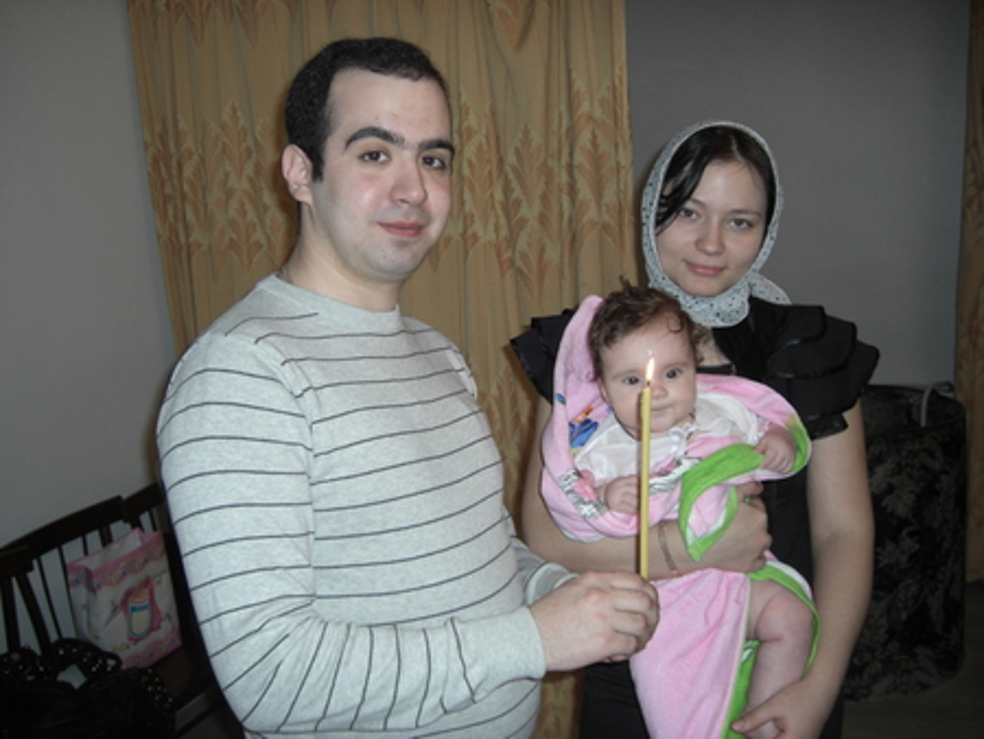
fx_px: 1081
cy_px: 370
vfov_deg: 37.8
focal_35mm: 38
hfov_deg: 49.0
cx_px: 492
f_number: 2.8
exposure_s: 1/60
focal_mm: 7.9
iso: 100
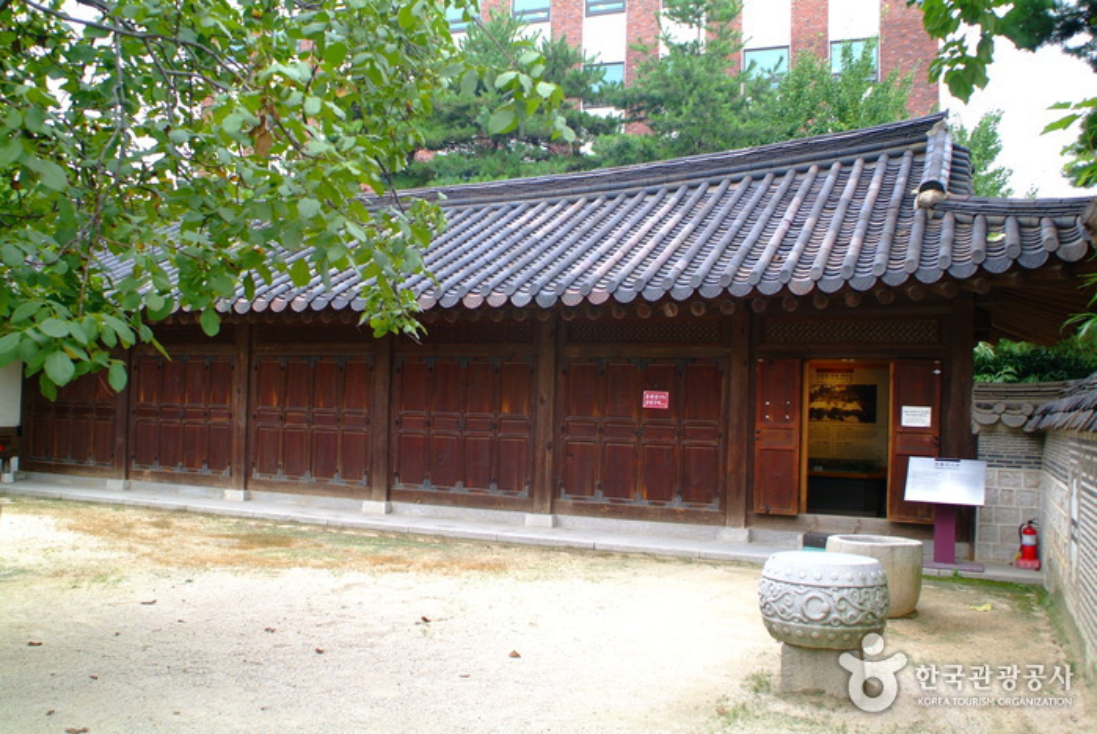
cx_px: 548
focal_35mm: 30
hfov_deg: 61.9
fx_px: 915
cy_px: 367
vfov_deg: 43.7
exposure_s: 1/90
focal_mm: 20
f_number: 4
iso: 400
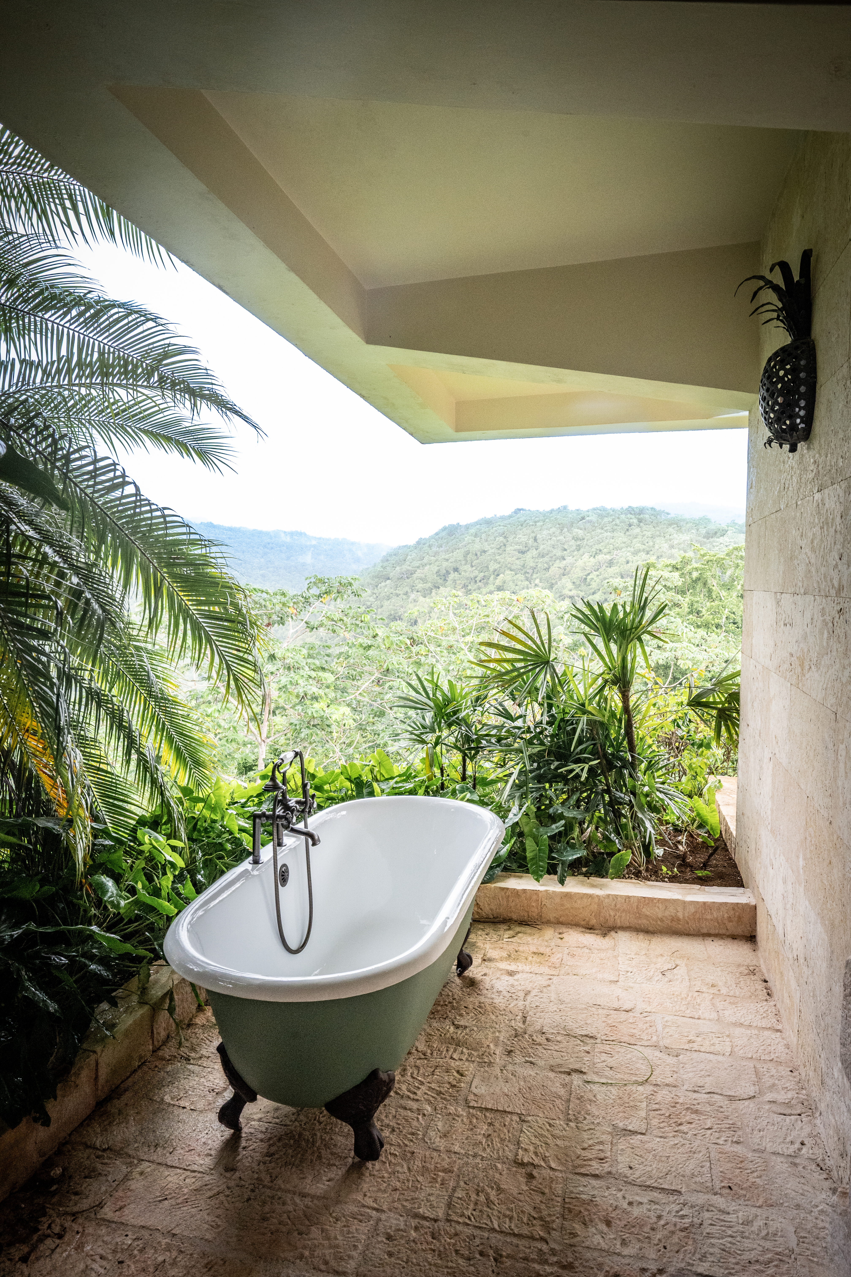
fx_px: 762
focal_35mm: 22
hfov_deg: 58.3
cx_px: 426
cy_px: 638
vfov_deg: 79.9
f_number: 11
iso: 3200
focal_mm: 21.5
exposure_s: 1/40
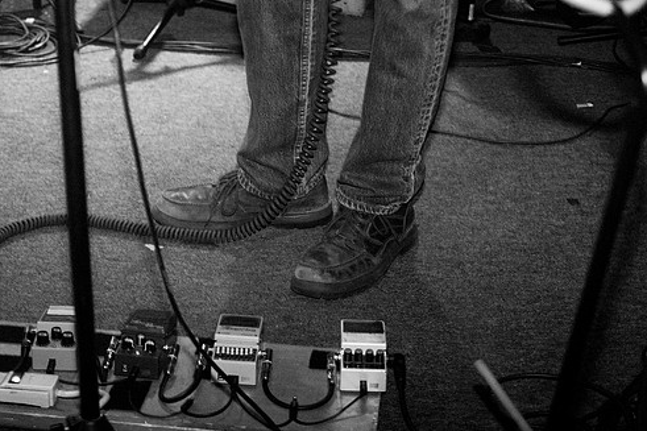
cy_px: 245
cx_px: 270
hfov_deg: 26.0
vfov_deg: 17.5
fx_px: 1401
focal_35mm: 78
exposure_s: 1/40
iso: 800
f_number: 2.8
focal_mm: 44
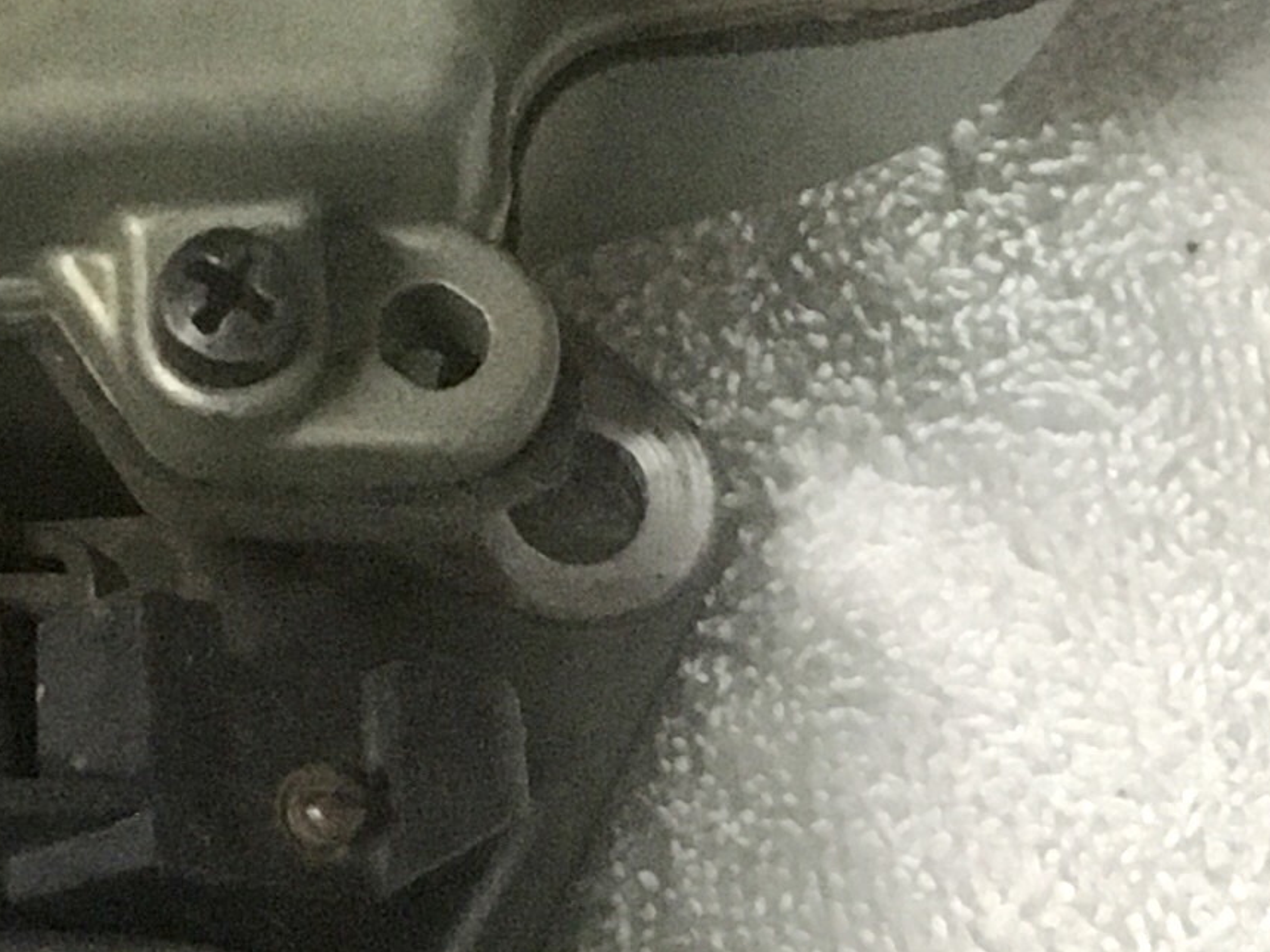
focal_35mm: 136
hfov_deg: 14.3
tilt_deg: -52.1
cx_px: 16
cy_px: -106
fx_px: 4990
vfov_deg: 10.8
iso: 320
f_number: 2.2
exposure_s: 1/17
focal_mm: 4.15
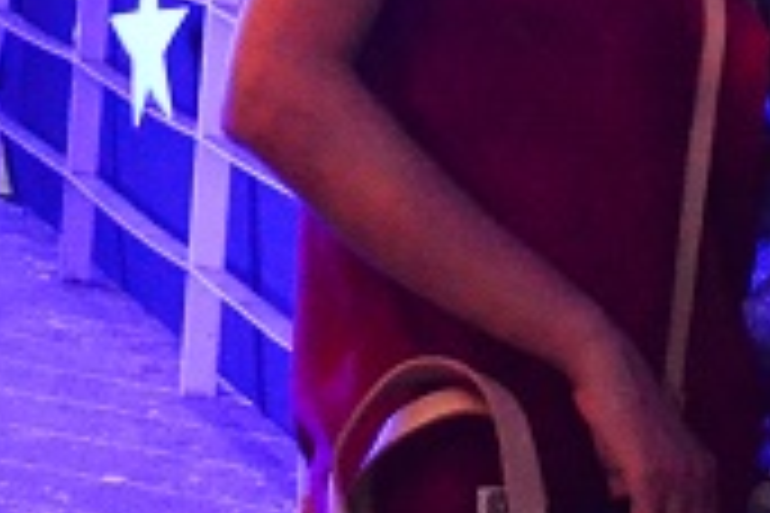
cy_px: -367
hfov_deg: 11.7
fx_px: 3593
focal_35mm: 168
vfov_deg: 7.9
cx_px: 1180
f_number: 4
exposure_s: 1/15
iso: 3200
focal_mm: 24
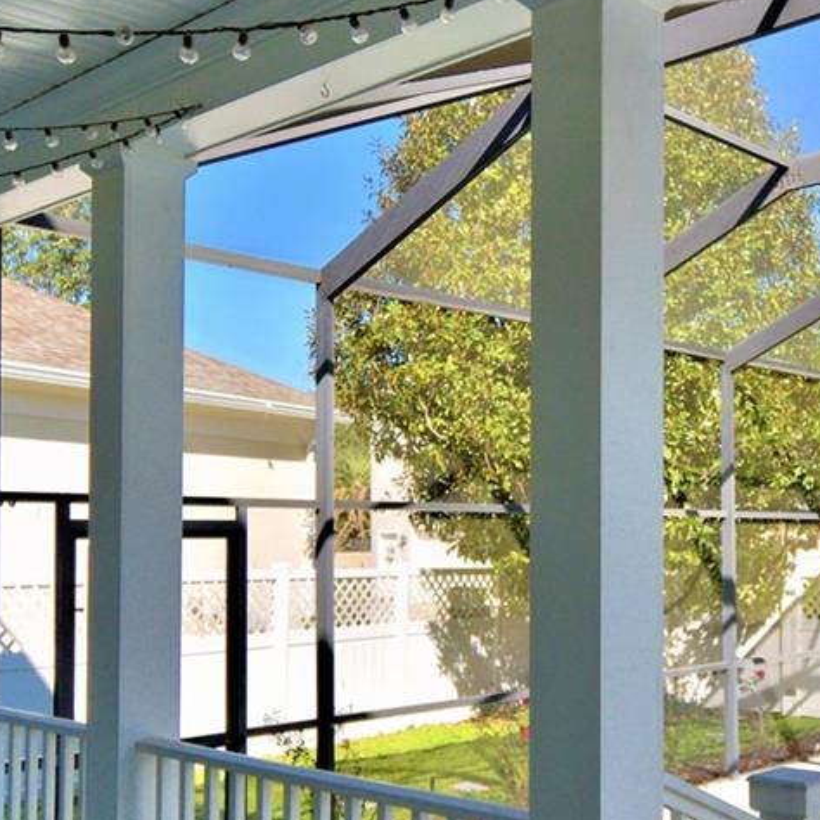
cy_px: 507
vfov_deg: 38.9
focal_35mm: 43
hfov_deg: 38.1
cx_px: 625
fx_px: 1152
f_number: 4.5
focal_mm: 10
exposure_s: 1/640
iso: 100
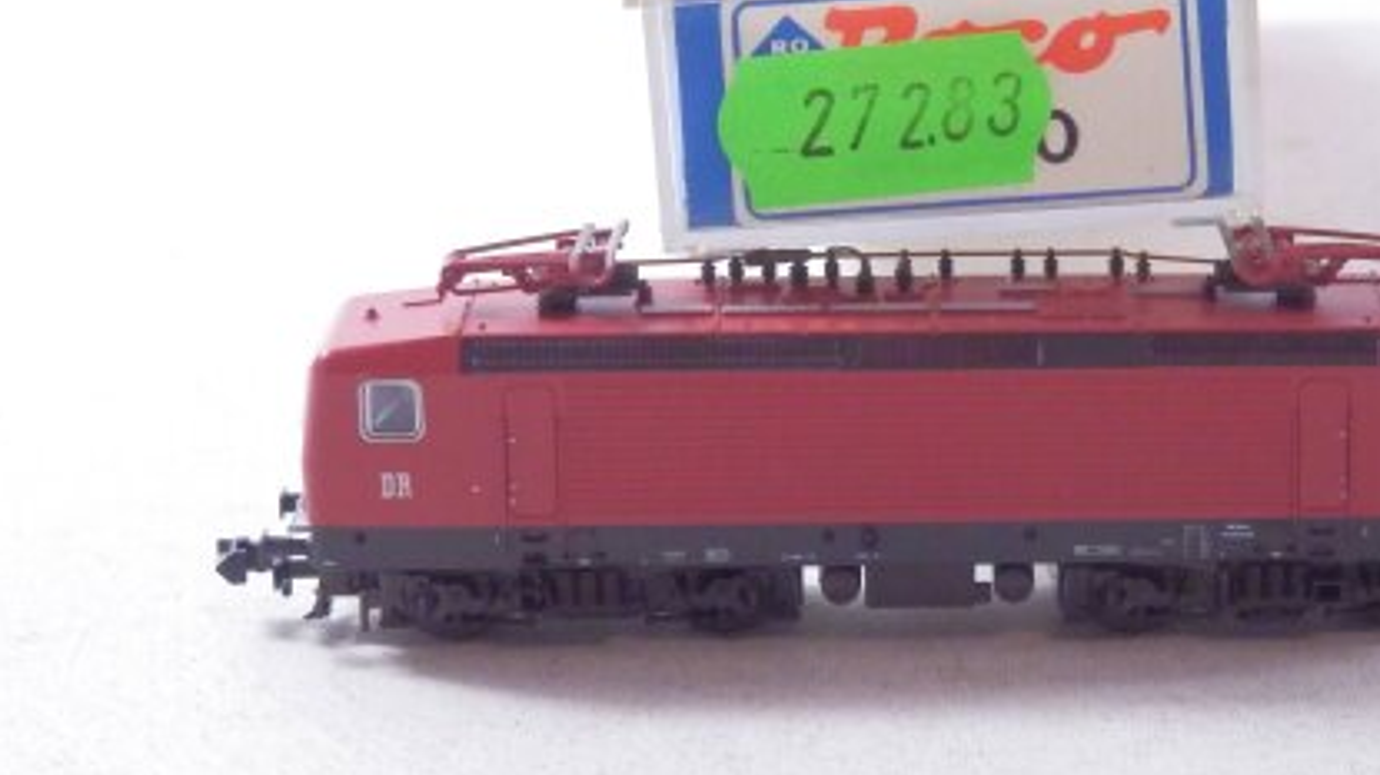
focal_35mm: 104
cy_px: 263
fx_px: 3804
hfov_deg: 20.5
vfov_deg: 11.6
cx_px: 954
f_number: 4.4
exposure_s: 1/160
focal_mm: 11.9
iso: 1250
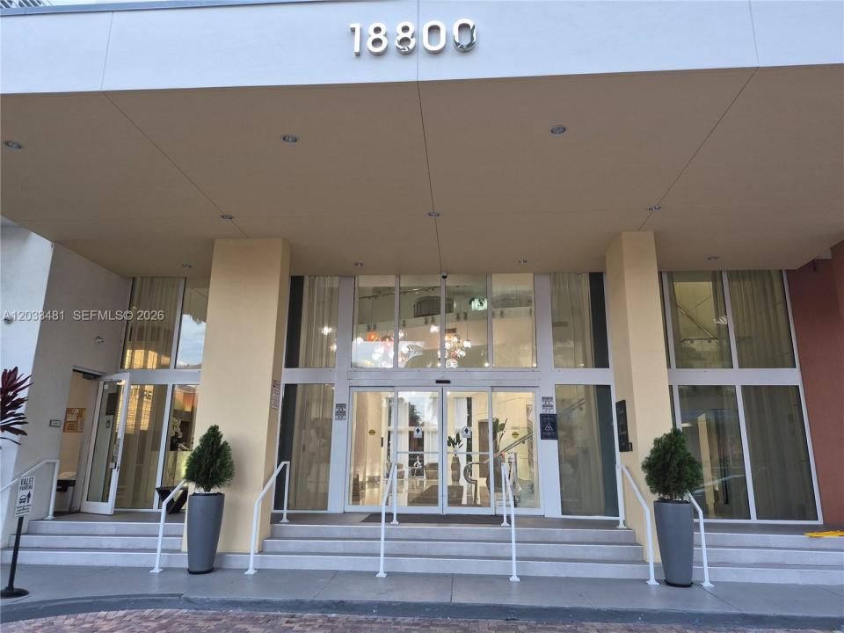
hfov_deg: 73.9
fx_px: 561
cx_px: 422
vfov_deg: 58.9
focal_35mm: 23
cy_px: 316
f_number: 1.8
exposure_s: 1/120
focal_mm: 5.4
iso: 200
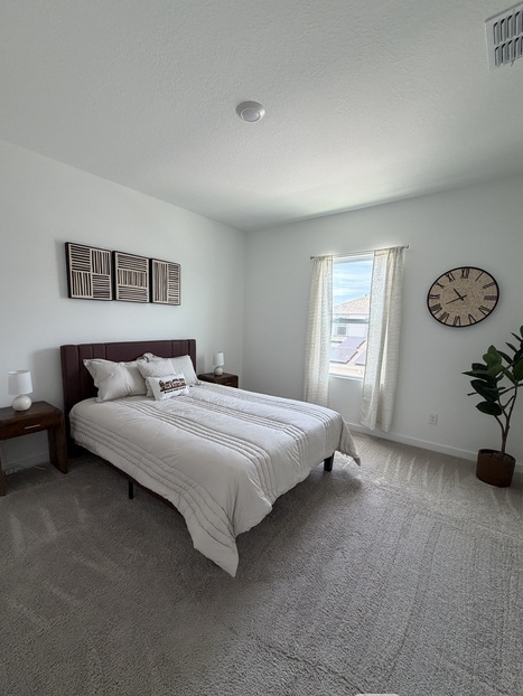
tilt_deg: -8.1
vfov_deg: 98.1
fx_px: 302
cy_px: 365
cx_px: 255
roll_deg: -1.2
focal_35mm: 15
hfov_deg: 81.8
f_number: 2.2
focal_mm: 2.22
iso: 200
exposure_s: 1/121
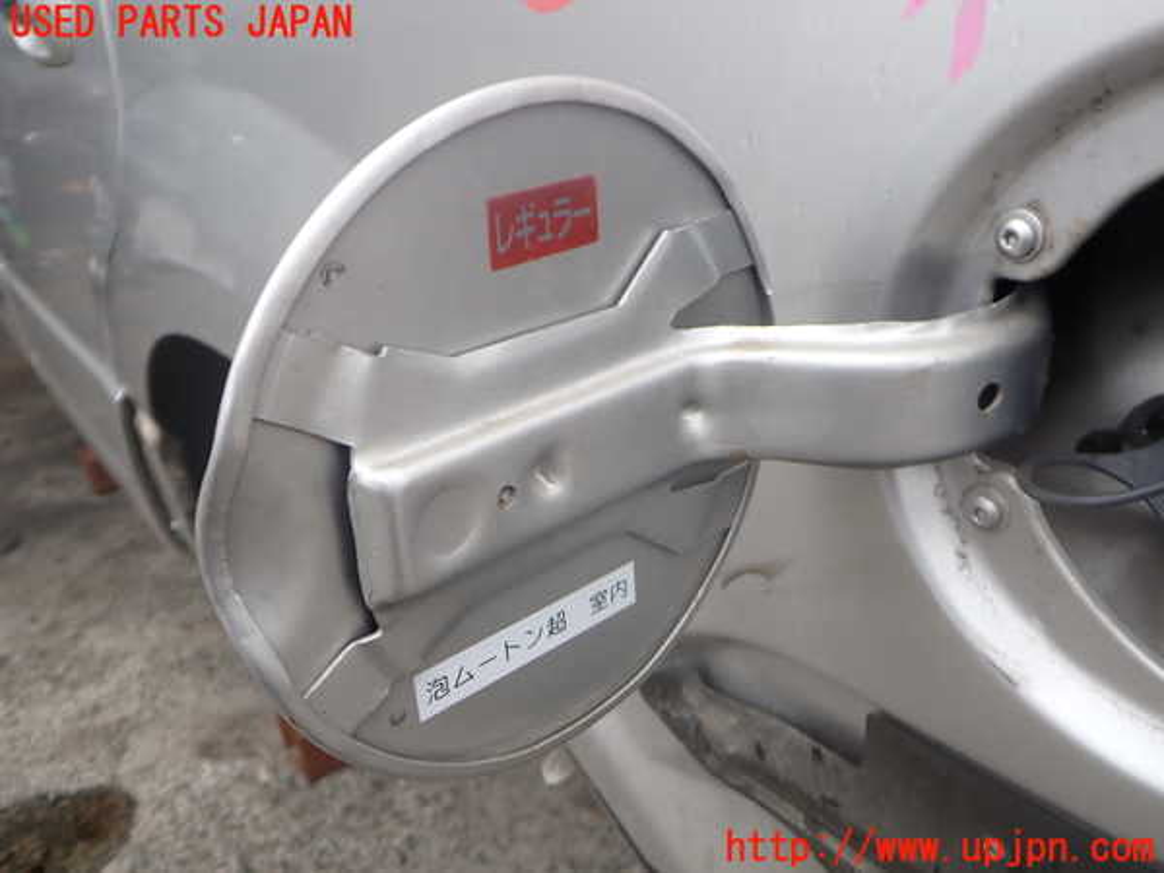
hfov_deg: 60.0
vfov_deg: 46.8
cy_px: 436
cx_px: 582
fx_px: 1009
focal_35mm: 30
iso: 100
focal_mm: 5.4
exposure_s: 1/200
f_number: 2.3
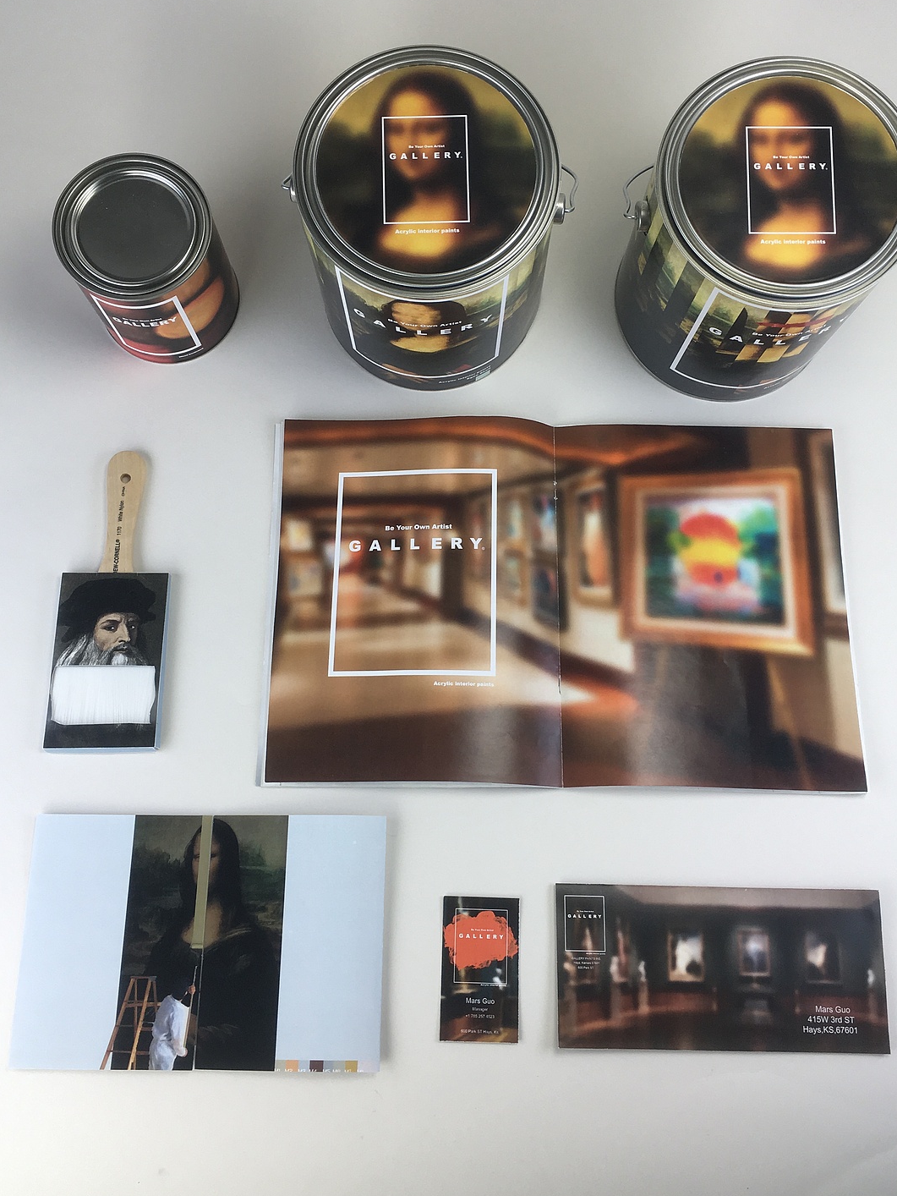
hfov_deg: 40.7
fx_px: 1209
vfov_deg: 52.6
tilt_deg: -73.9
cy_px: 547
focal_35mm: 35
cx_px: 445
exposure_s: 1/120
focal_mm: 4.15
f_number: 2.2
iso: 25
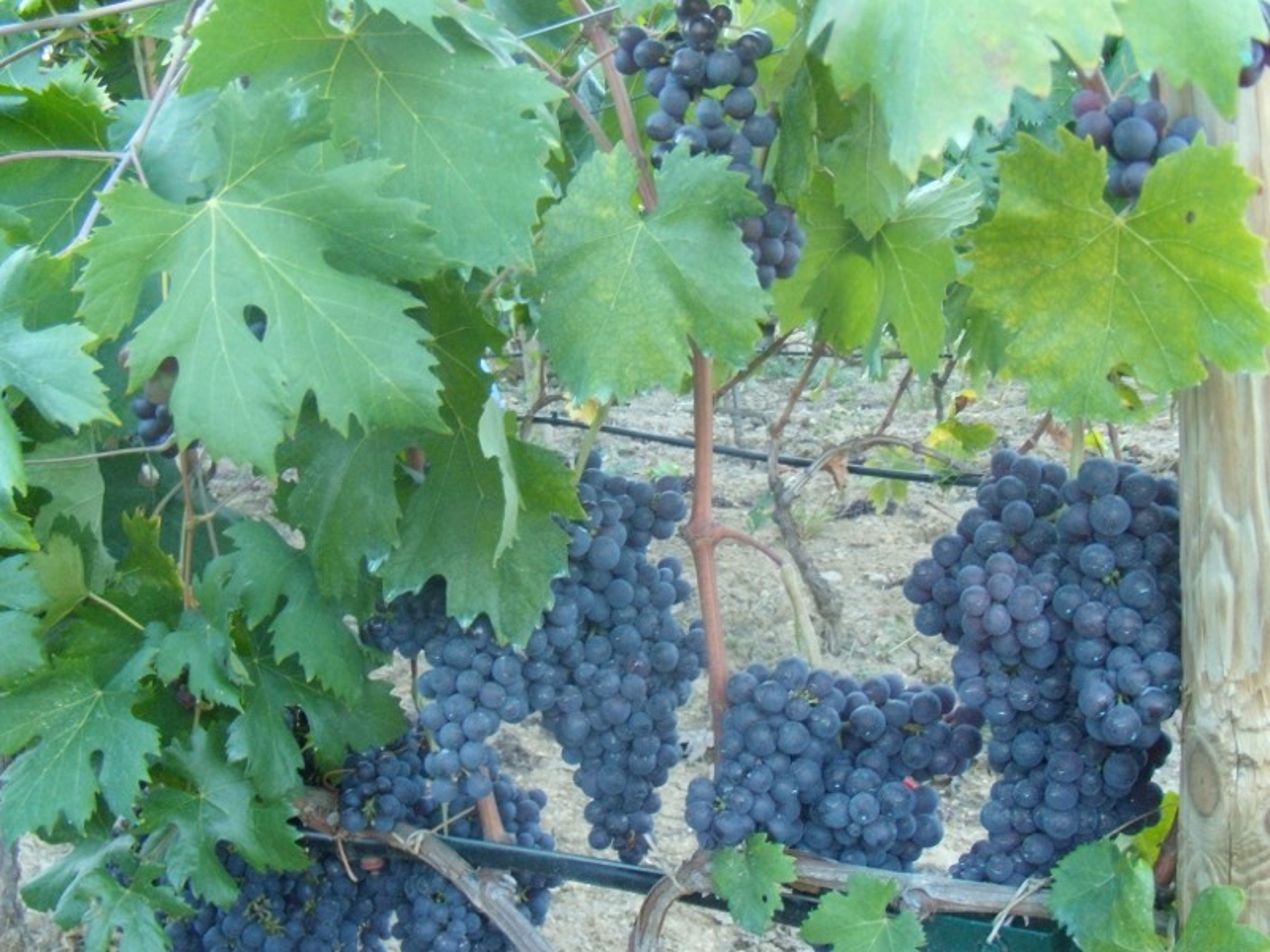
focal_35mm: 36
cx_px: 635
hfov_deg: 51.4
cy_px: 476
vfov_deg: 39.7
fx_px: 1321
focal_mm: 6.4
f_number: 3.6
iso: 400
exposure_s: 1/60
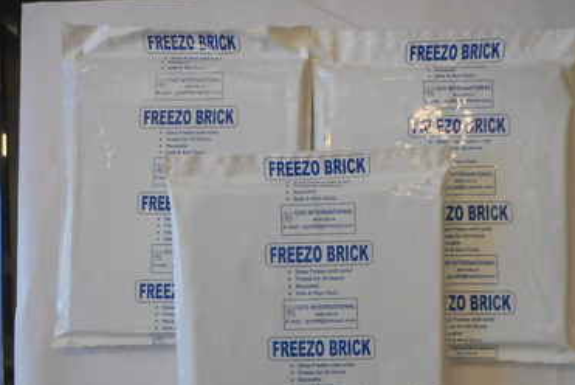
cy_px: 276
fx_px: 559
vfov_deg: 37.2
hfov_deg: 54.3
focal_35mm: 35
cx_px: 312
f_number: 3.7
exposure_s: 1/30
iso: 250
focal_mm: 4.5
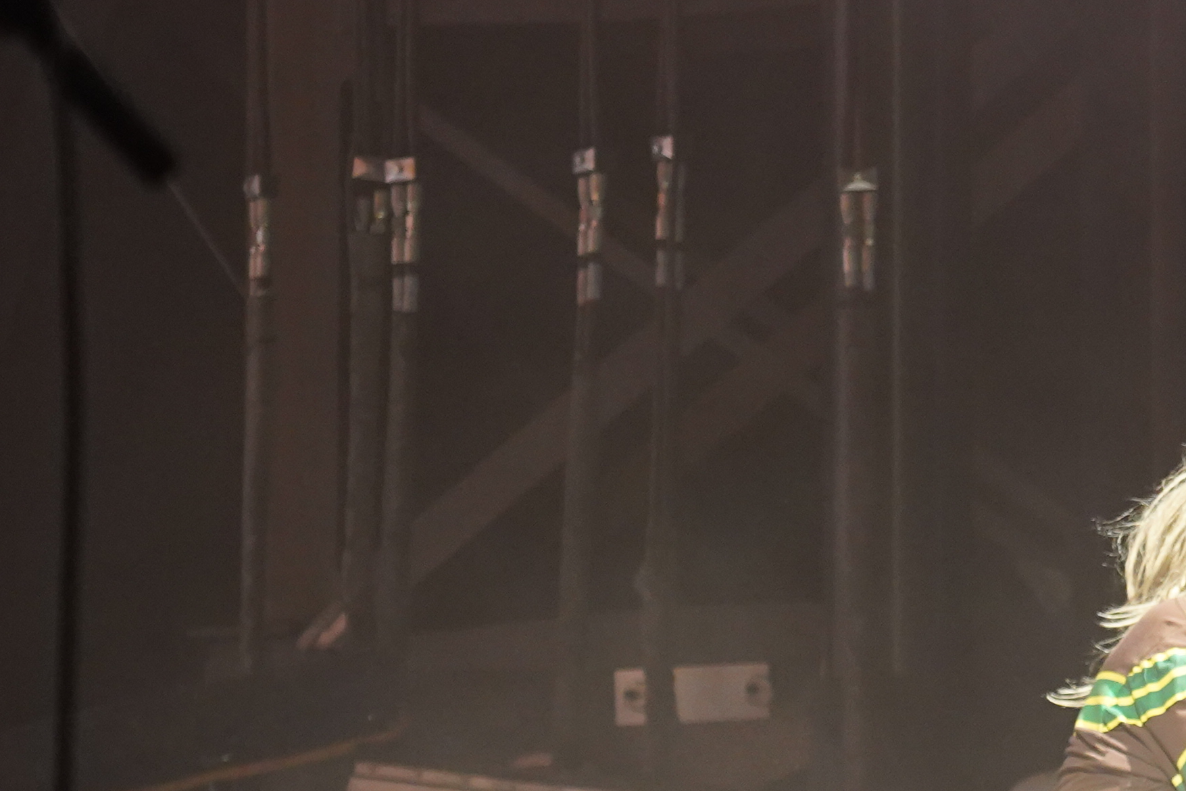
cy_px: 551
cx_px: 1714
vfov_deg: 3.8
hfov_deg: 5.7
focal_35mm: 359
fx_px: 11826
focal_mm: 105
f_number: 4
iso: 2500
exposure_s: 1/160
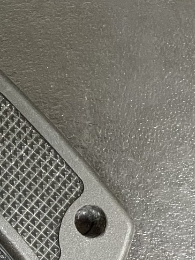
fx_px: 1352
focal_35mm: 180
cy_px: 15
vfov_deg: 10.9
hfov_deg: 7.8
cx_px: -237
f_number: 2
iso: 640
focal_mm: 6
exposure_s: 1/60
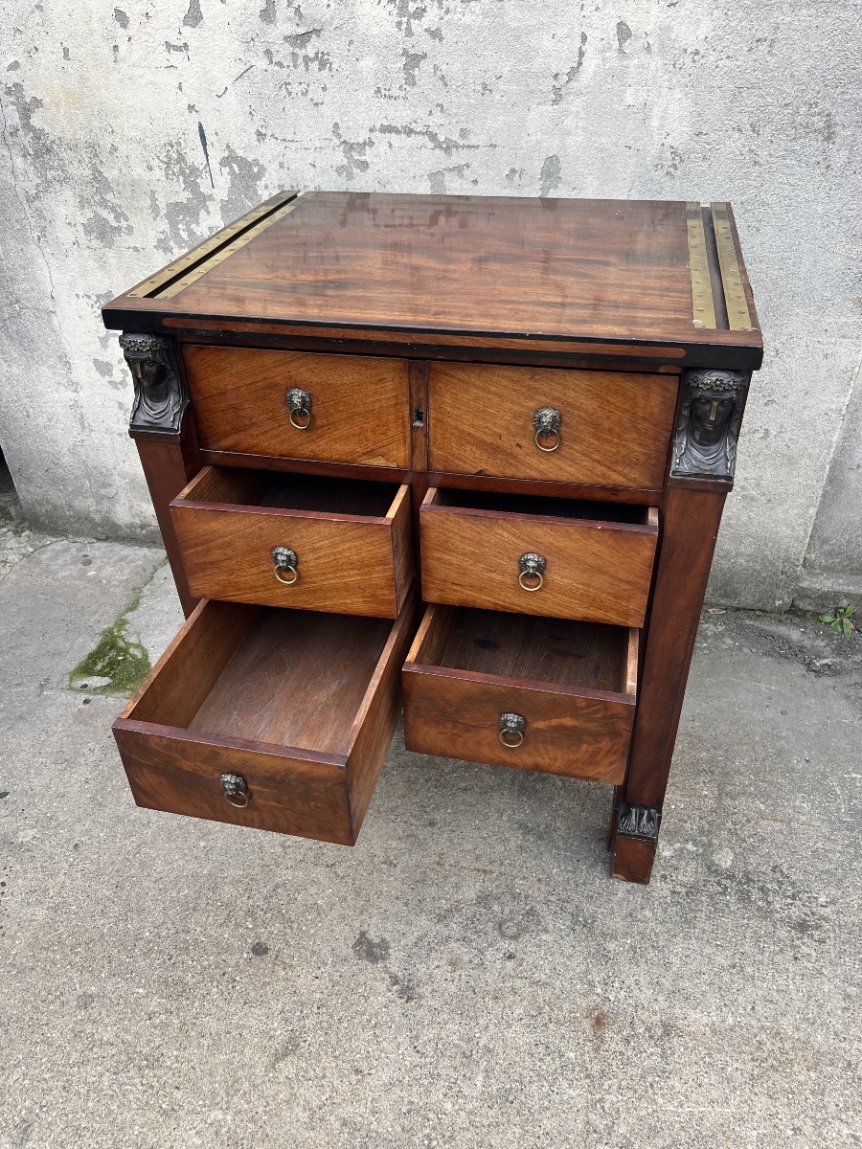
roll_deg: +2.3
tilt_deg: -35.6
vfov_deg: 67.3
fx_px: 863
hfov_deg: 53.1
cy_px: 574
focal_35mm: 26
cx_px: 431
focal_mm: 5.7
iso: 40
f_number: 1.5
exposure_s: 1/188
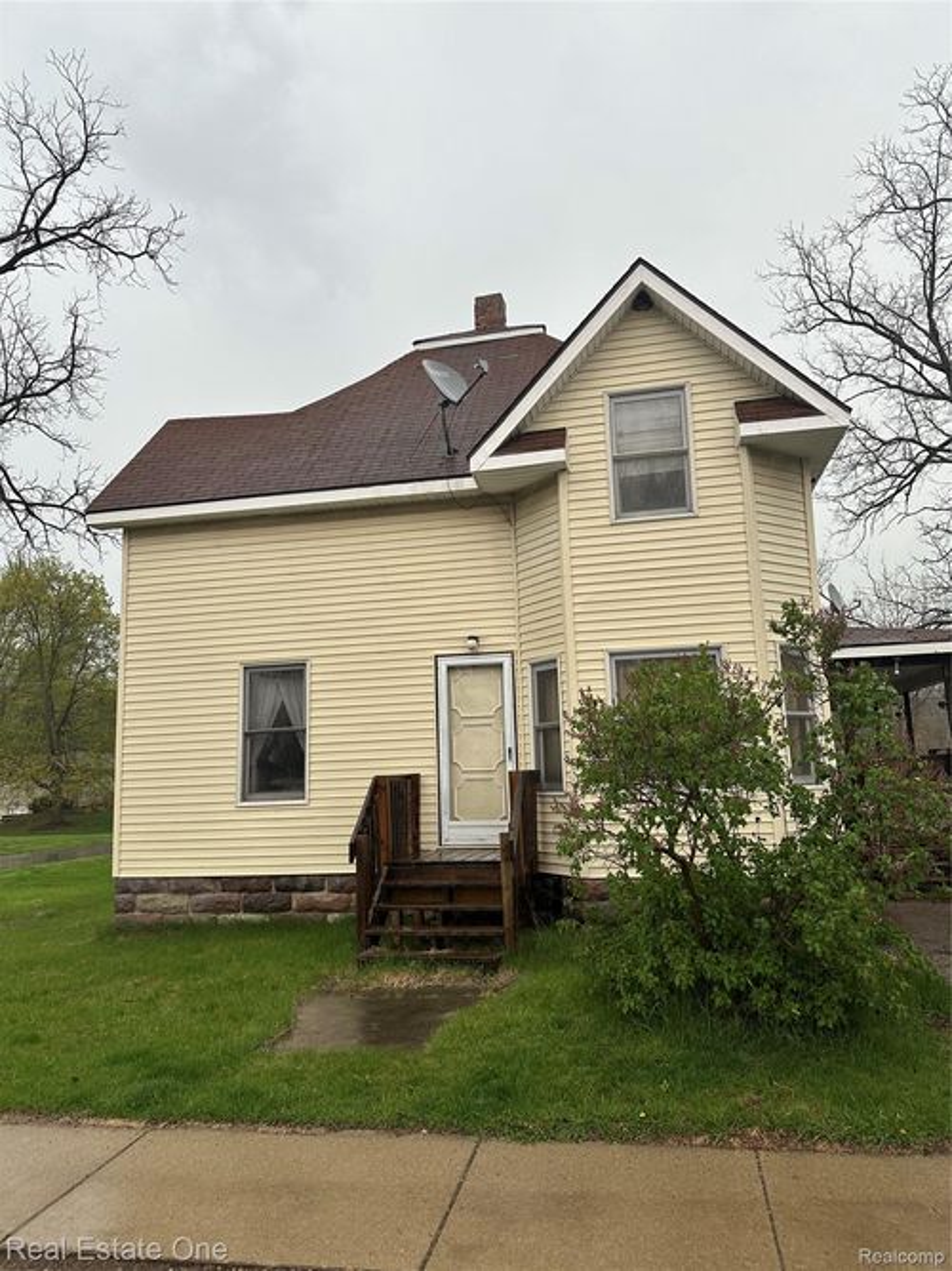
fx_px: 880
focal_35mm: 24
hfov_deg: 56.8
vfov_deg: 71.6
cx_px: 476
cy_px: 636
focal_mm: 6.86
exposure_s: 1/121
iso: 64
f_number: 1.78
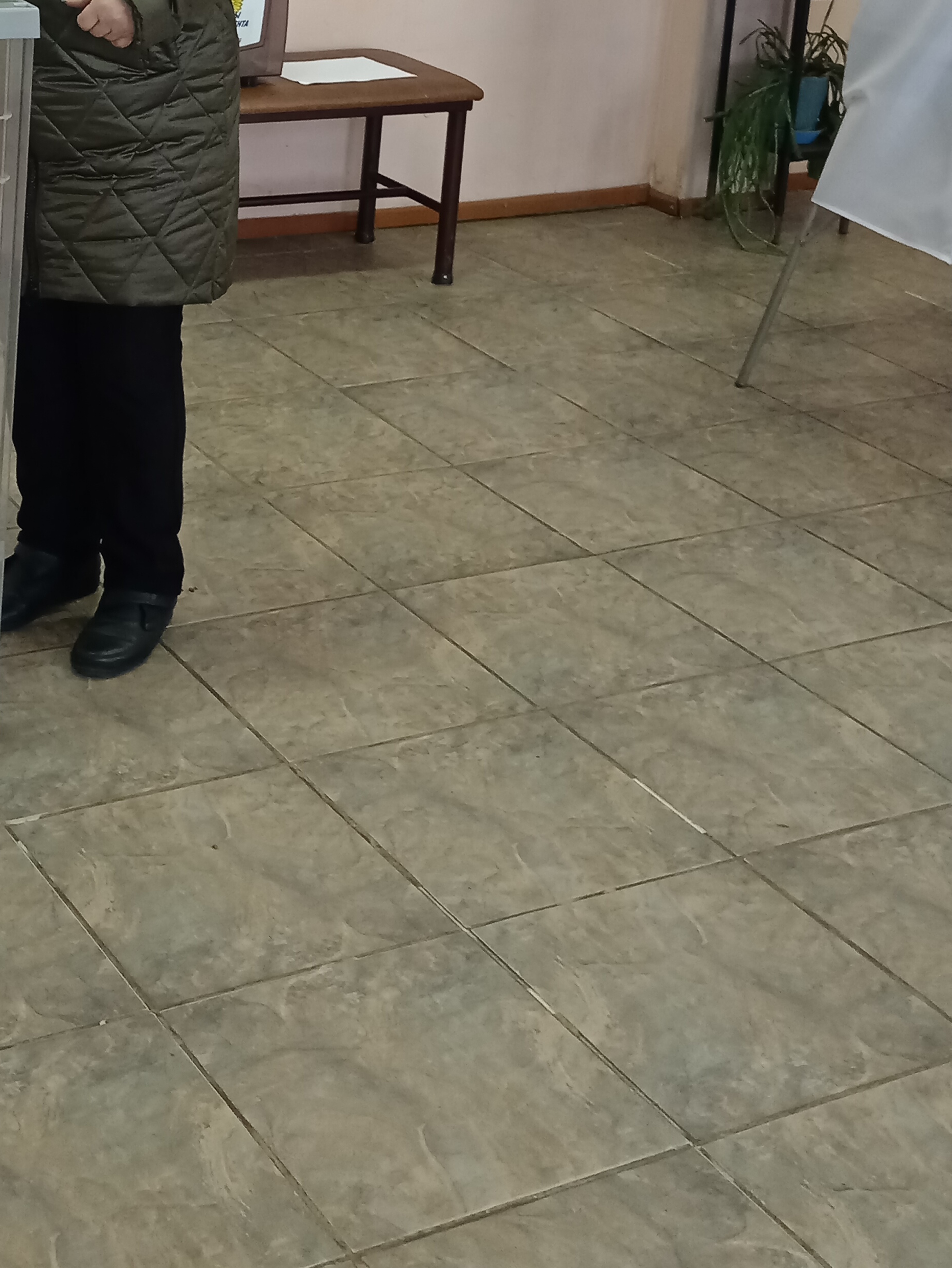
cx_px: 150
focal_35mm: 63
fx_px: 2310
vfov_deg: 29.4
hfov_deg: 22.9
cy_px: 123
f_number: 1.9
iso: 1197
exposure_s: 1/33.3
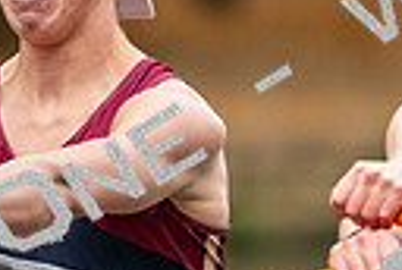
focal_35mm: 1807
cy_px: 96
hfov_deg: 1.1
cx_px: 113
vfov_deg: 0.8
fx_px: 20225
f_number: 4.5
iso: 2500
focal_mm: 400
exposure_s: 1/2500
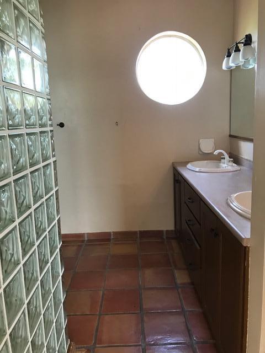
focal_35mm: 28
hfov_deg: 49.7
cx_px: 132
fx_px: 286
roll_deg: +1.9
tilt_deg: -9.2
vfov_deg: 63.4
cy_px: 176
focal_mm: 3.99
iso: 32
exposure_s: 1/30
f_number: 1.8
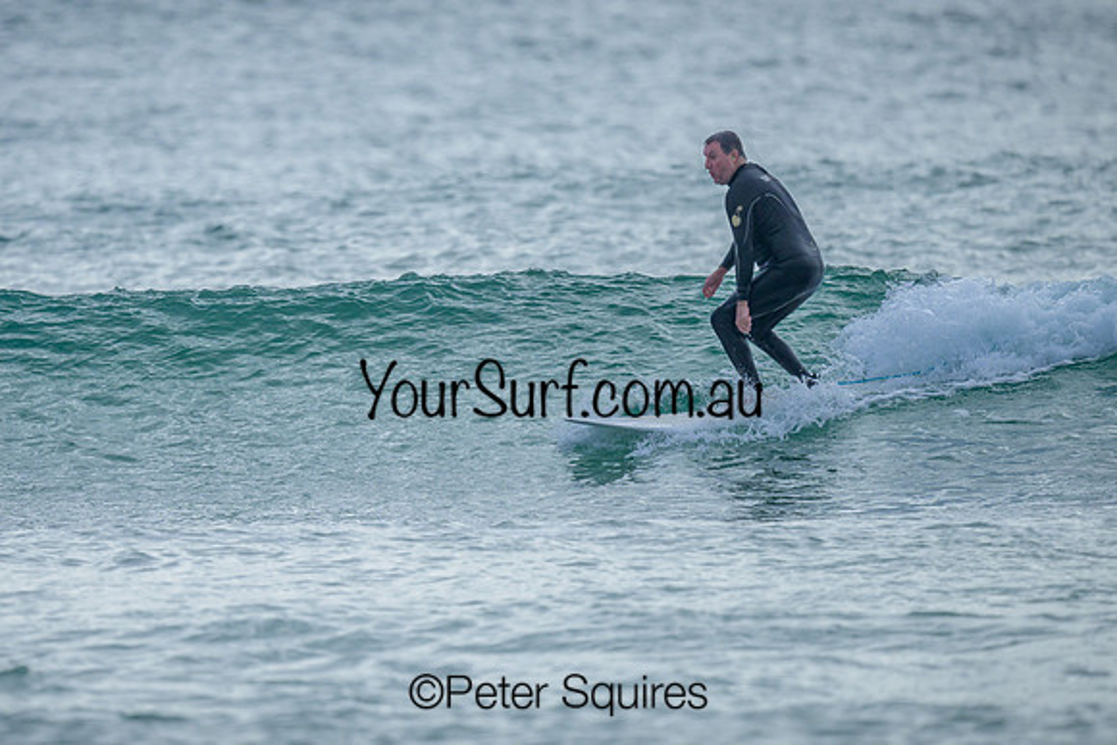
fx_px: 34138
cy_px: 372
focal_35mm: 1100
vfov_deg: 1.3
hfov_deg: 1.9
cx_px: 423
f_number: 6.3
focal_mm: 800
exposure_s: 1/2000
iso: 450
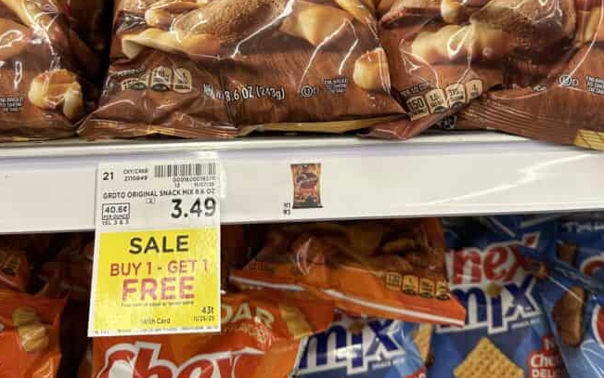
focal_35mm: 40
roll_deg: +1.6
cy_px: 54
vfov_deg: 30.9
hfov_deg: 49.3
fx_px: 658
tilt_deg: -9.3
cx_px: 302
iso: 160
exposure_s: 1/105
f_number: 1.78
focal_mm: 6.86
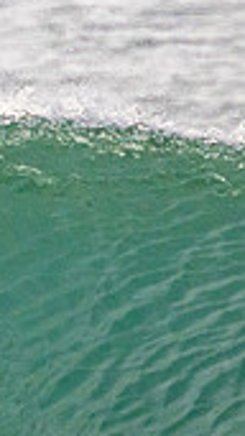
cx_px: -492
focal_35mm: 3622
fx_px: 41893
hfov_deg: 0.3
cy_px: 120
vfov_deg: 0.6
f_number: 11
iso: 2200
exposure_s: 1/2000
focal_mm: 800
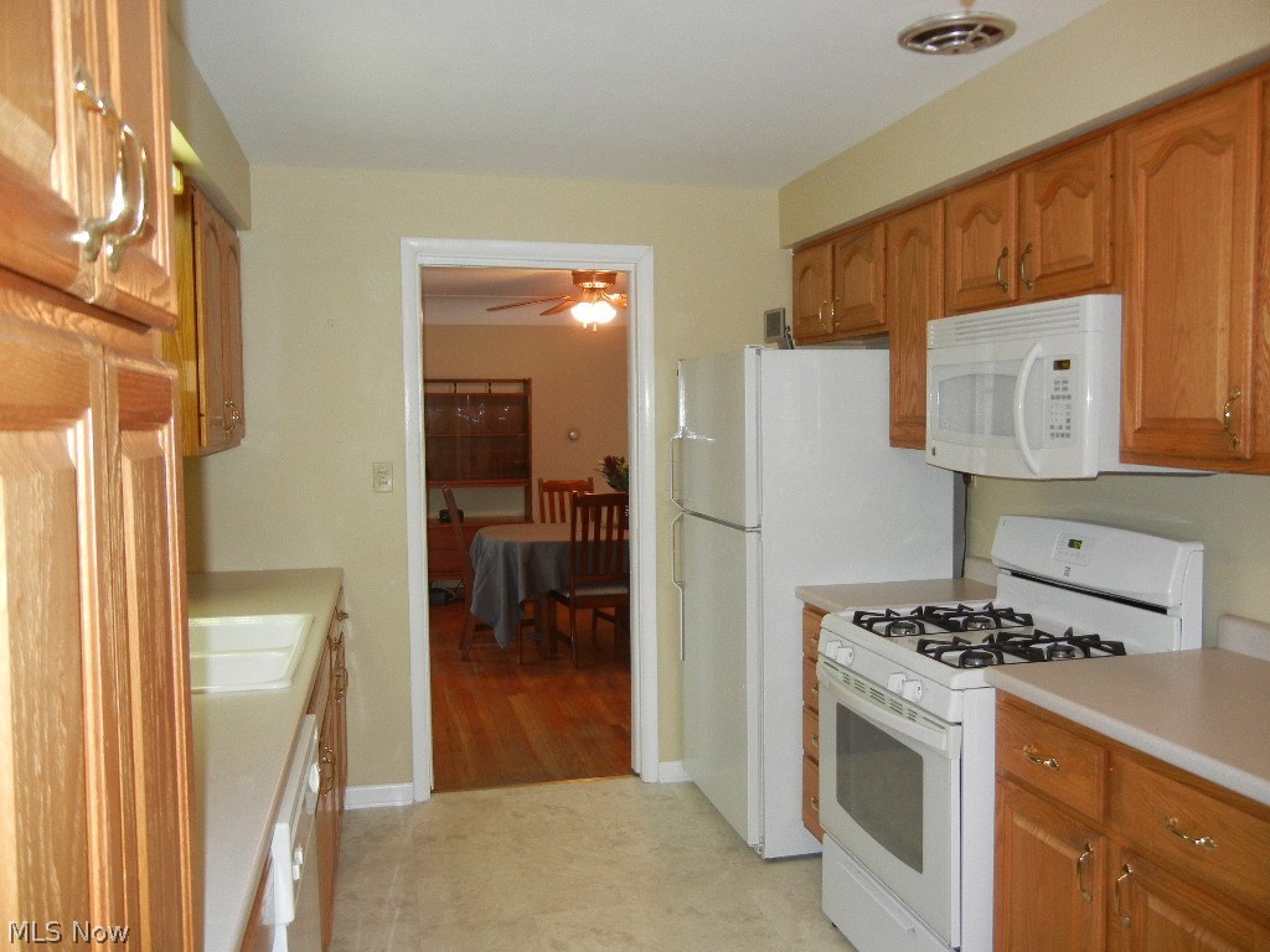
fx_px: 1101
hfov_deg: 60.0
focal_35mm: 30
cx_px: 635
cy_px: 476
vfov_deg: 46.8
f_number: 3.5
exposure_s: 1/30
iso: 200
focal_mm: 5.4
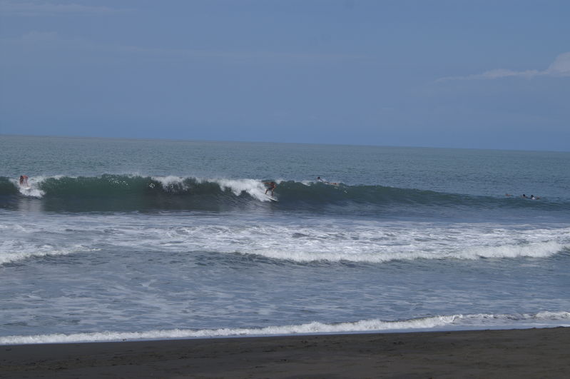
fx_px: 1661
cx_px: 285
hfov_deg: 19.5
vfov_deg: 13.0
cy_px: 190
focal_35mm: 105
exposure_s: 1/250
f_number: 9.5
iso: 100
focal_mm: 70
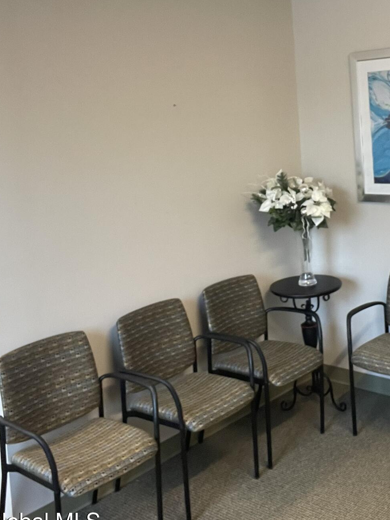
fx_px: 691
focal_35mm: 46
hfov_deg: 31.1
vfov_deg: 40.5
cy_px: 159
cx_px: 281
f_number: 2.2
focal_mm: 2.71
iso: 250
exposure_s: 1/59
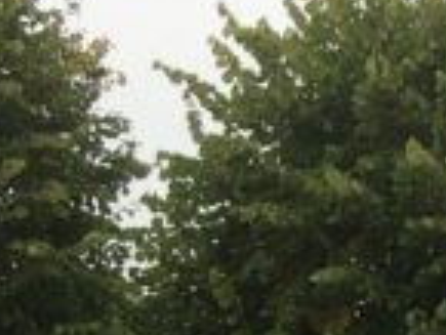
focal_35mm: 205
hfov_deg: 8.8
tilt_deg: -1.8
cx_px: 1033
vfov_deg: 6.9
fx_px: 2643
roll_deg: -1.8
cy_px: 790
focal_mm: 4.15
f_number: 2.2
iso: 32
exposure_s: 1/354
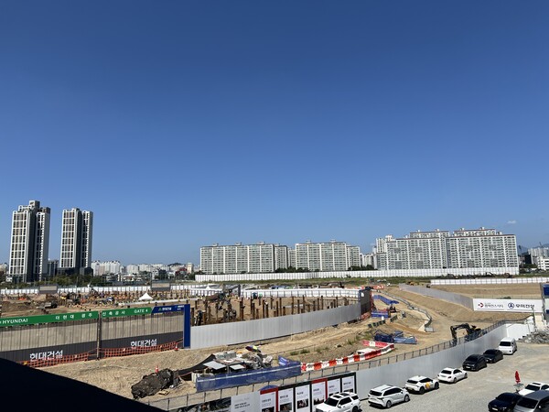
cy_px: 206
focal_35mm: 26
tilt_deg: +8.1
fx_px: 412
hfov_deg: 67.3
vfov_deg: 53.1
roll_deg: +1.5
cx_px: 274
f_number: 1.5
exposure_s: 1/6993
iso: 50
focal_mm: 5.7
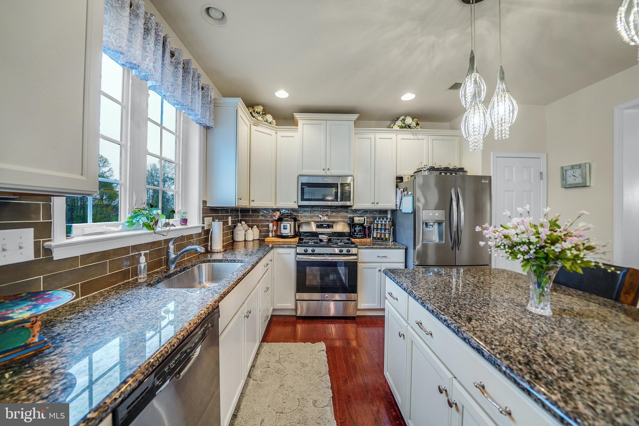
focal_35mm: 12
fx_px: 213
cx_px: 320
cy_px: 213
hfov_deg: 112.6
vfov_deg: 90.0
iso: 1000
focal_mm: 12
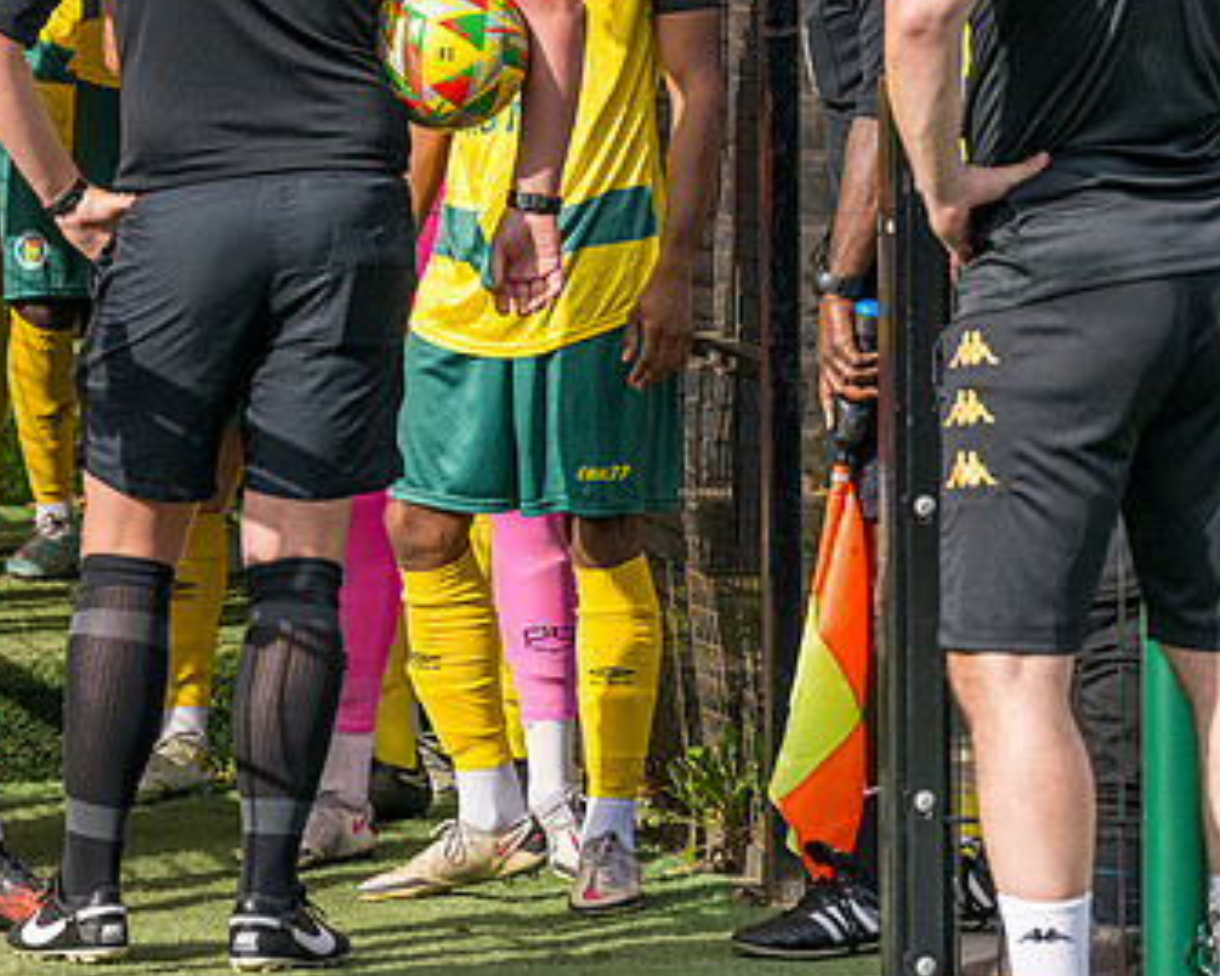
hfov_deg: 5.1
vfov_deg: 4.1
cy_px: 182
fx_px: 13793
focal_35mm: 382
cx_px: 78
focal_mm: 135
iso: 400
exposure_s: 1/2500
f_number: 5
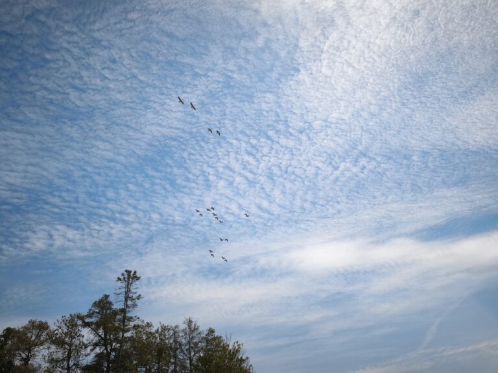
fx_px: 331
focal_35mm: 23
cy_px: 186
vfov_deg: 58.9
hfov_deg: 73.9
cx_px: 249
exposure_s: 1/1970
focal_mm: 6.45
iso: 50
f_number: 1.62
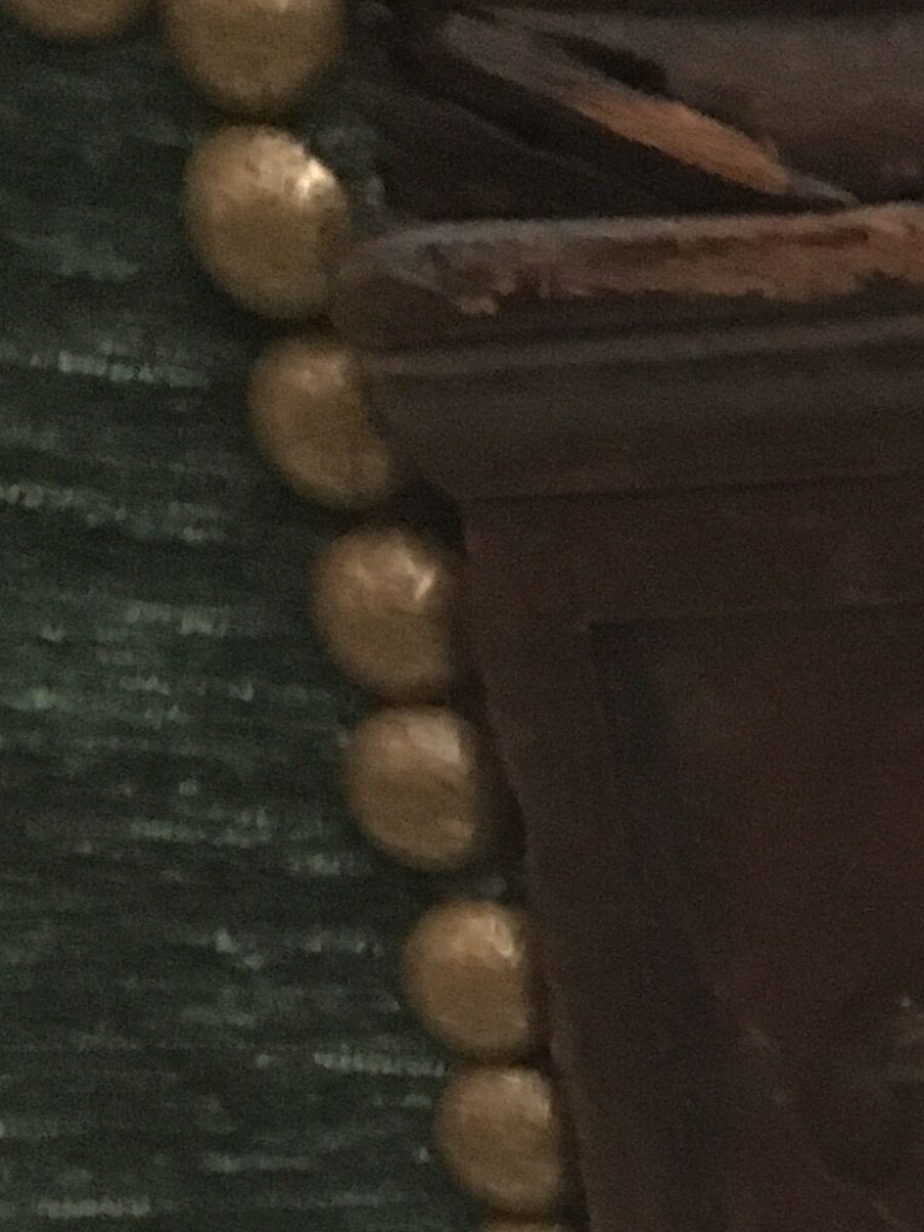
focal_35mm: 97
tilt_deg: -24.5
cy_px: 1043
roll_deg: +1.2
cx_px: 1293
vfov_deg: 19.9
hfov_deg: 14.4
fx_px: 3452
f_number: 2.2
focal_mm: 4.15
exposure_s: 1/17
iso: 1000
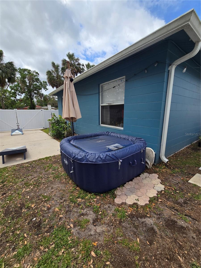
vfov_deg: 106.2
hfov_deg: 89.9
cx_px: 100
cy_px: 134
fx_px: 101
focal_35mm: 13
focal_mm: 2.2
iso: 50
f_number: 2.2
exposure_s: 1/2151
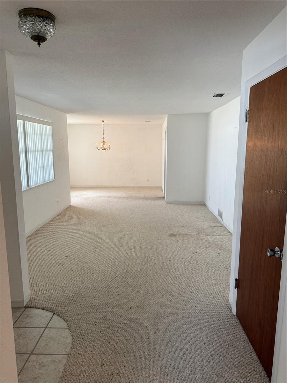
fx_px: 265
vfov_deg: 71.6
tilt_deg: -9.5
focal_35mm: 24
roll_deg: -0.3
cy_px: 192
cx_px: 144
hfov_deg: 56.8
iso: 160
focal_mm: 6.76
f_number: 1.78
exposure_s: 1/120
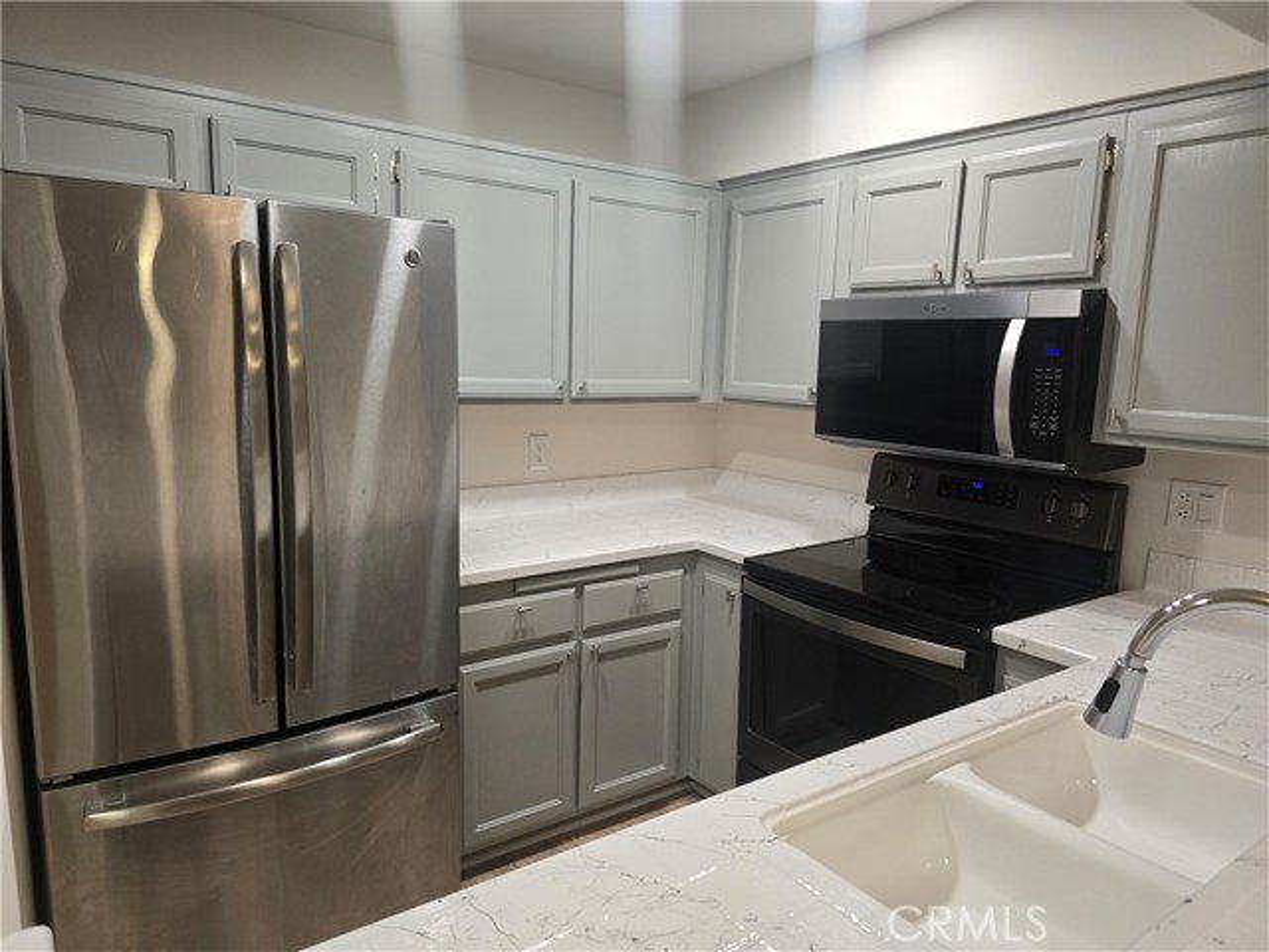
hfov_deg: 73.9
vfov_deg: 58.9
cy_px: 476
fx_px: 843
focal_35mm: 23
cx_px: 634
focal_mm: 6.3
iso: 200
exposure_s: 1/120
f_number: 1.7
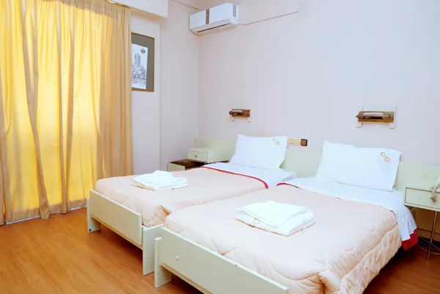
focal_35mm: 24
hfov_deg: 73.7
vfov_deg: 53.1
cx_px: 220
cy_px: 147
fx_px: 293
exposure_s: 1/40
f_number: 7.1
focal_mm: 24
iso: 1000
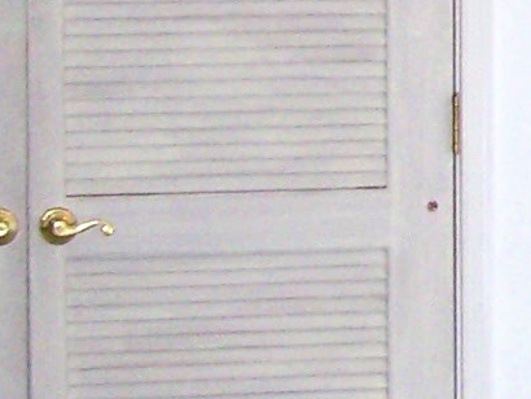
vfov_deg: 6.2
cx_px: 999
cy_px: 145
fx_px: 3684
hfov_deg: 7.9
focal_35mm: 240
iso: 80
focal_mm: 6.3
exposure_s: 1/60
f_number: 2.8
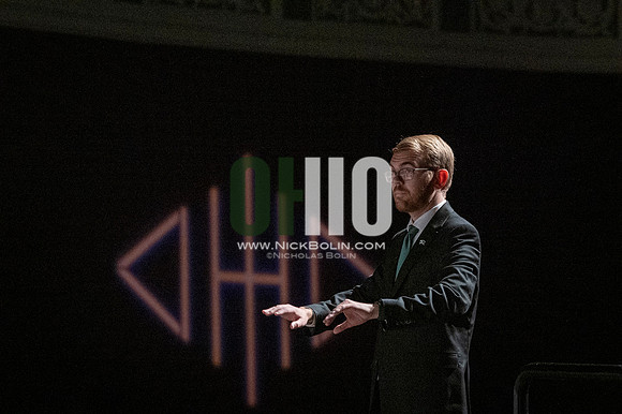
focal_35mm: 172
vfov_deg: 8.0
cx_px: 311
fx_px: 2970
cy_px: 207
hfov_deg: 12.0
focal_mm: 115
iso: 6400
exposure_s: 1/500
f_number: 4
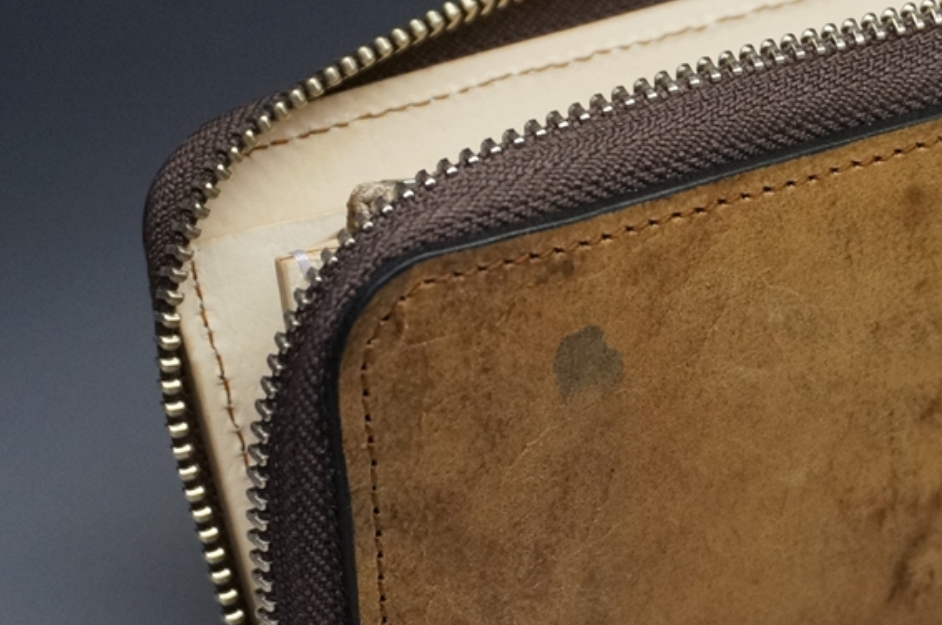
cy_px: 349
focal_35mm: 108
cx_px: 902
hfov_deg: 18.5
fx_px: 2821
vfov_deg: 12.6
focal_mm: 34
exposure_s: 1/160
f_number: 5
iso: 1250
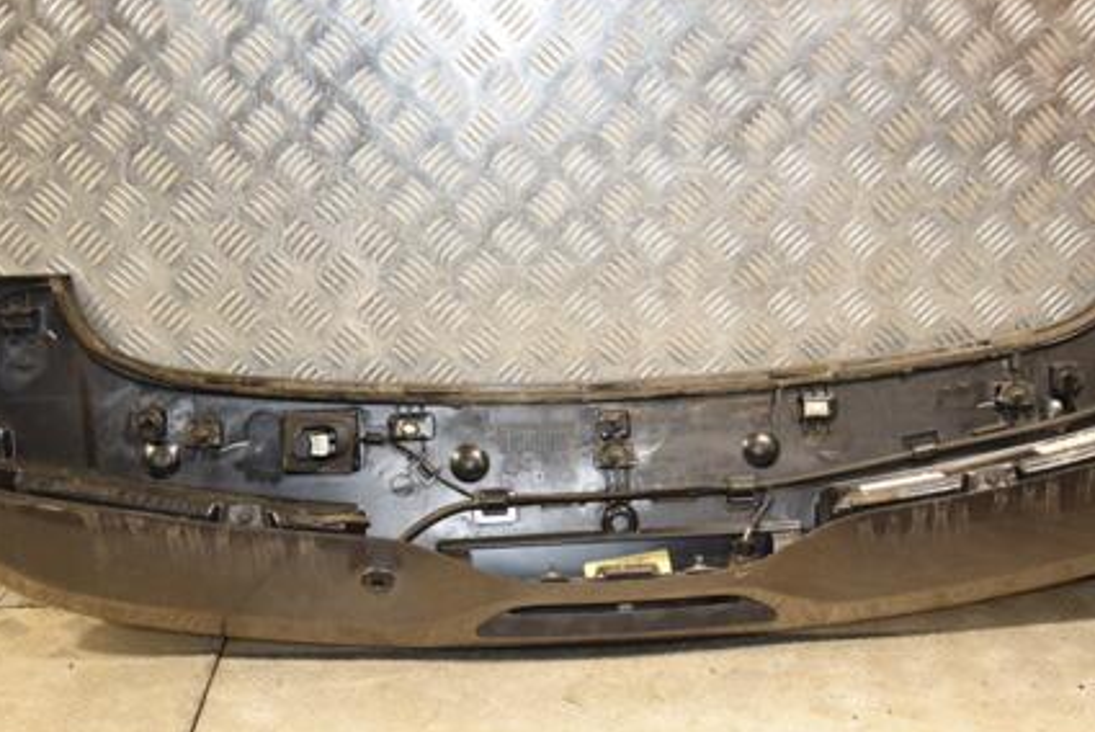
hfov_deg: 36.2
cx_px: 593
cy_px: 492
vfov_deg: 24.5
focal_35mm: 55
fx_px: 1674
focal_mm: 26
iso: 800
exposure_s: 1/200
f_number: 5
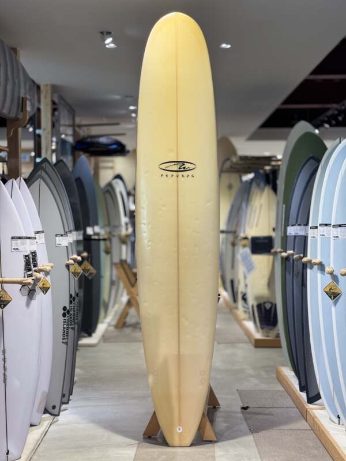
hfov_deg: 30.3
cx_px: 173
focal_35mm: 48
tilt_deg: -0.9
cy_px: 230
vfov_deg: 39.7
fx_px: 640
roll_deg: -0.1
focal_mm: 6.76
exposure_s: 1/100
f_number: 1.78
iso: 64
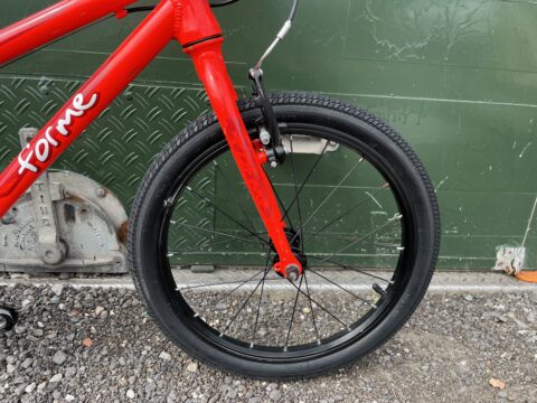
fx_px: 403
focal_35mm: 26
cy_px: 202
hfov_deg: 67.3
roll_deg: -2.6
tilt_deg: -20.5
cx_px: 268
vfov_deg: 53.1
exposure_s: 1/433
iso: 50
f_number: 1.6
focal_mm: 5.1
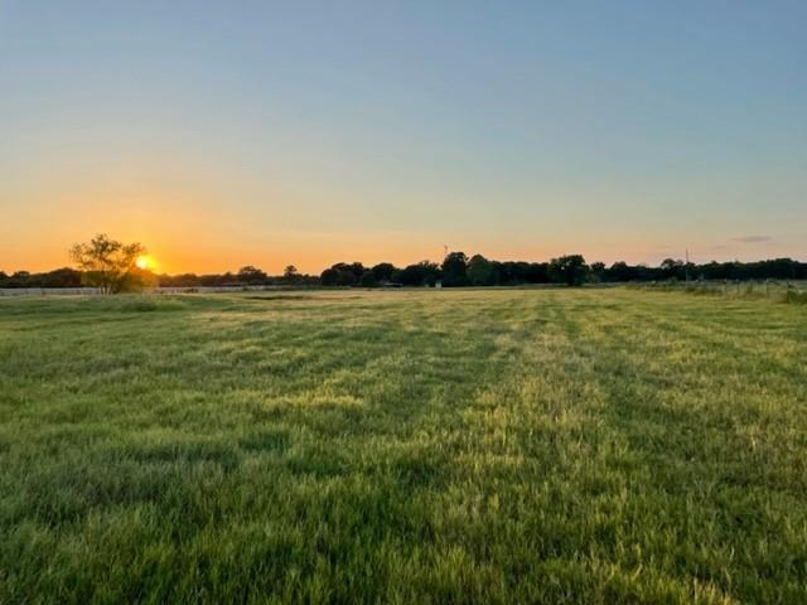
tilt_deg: -0.8
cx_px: 404
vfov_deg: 53.1
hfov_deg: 67.3
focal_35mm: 26
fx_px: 606
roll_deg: +1.0
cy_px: 302
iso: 32
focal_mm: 4.2
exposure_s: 1/1642
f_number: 1.6
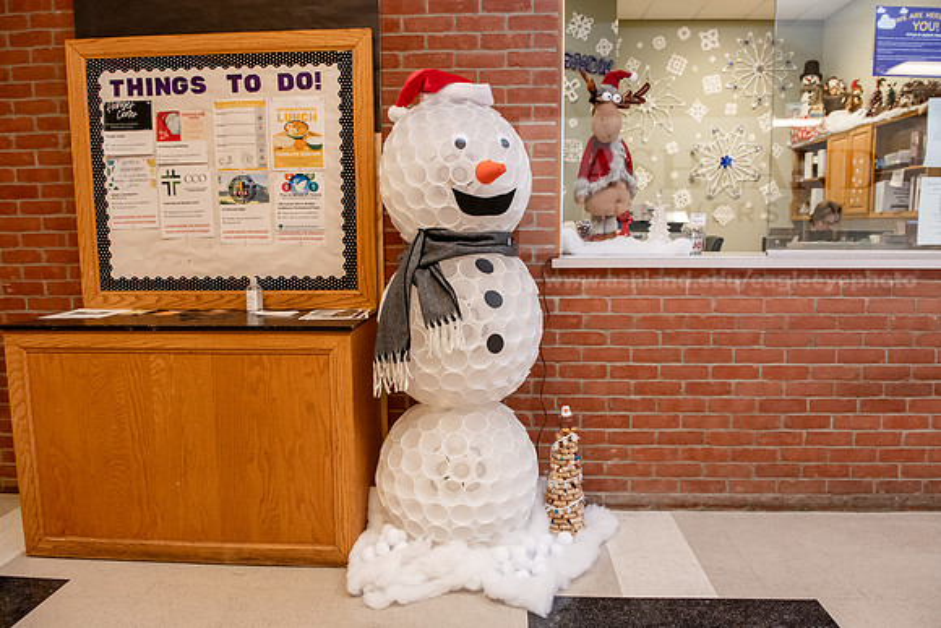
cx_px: 470
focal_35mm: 26
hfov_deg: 69.4
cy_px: 314
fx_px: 680
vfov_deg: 49.6
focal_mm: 26
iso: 2500
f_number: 5.6
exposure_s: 1/125
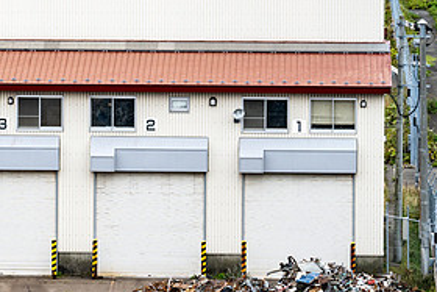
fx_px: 4773
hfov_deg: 5.2
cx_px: 39
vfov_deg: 3.5
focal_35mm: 393
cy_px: 37
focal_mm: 190
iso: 400
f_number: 5
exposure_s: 1/500
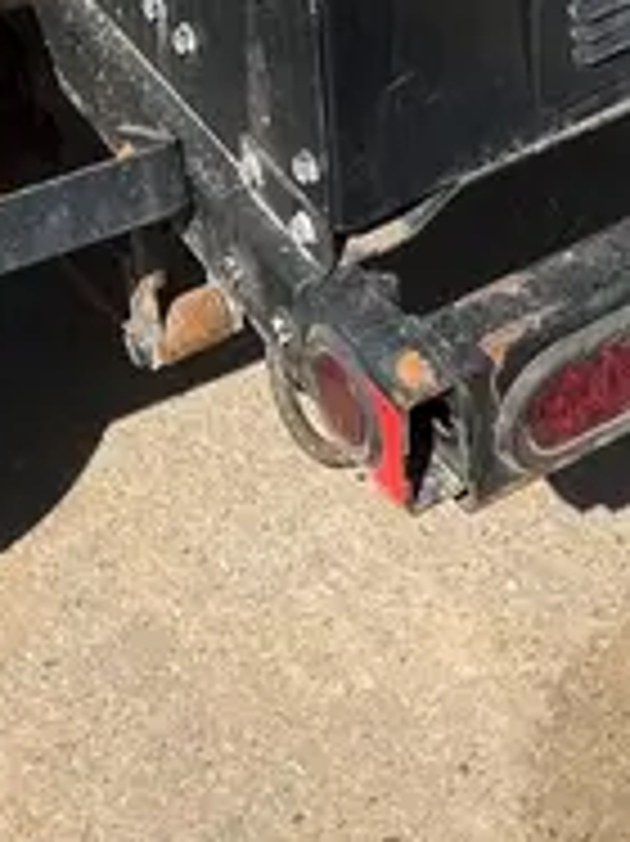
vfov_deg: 17.3
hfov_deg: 14.5
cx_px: 396
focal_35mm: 102
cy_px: -439
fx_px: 2478
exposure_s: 1/3311
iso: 50
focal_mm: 5.1
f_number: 1.6
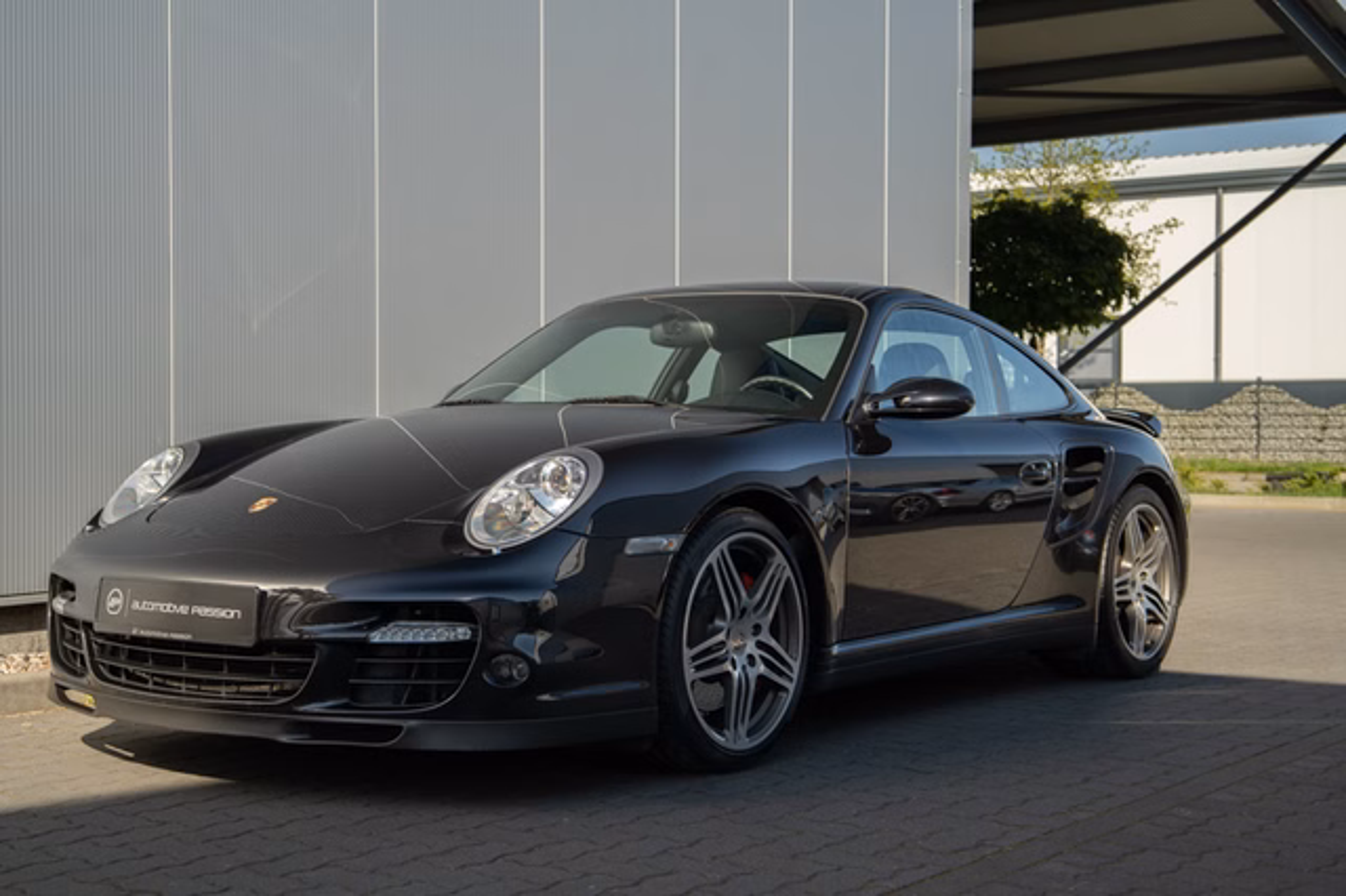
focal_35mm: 50
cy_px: 448
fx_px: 1868
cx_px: 673
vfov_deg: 27.0
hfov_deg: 39.6
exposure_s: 1/160
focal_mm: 50
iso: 160
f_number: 6.3
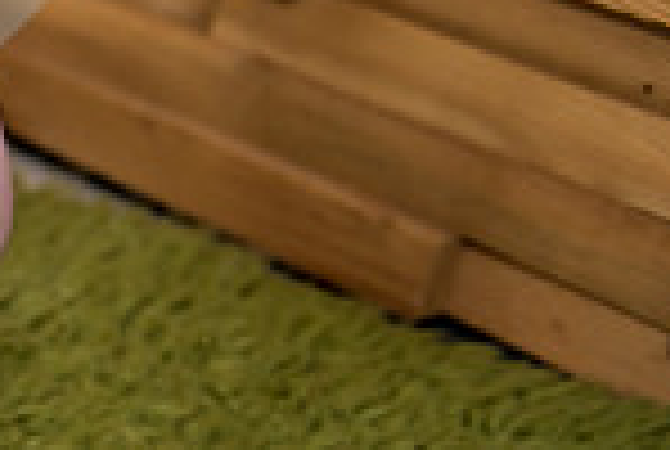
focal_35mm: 141
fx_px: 2629
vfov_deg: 9.8
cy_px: 317
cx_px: -759
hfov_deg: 12.4
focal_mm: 32
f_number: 2.8
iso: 100
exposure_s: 1/125
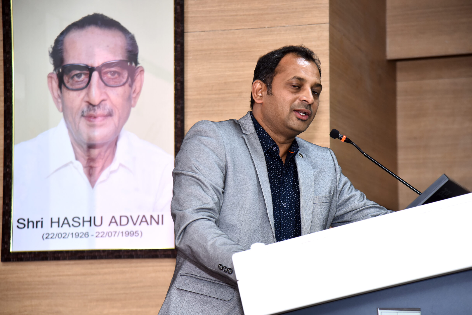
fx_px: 1574
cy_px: 158
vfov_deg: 11.4
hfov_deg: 17.1
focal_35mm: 120
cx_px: 236
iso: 2000
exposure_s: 1/160
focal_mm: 120
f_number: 5.6
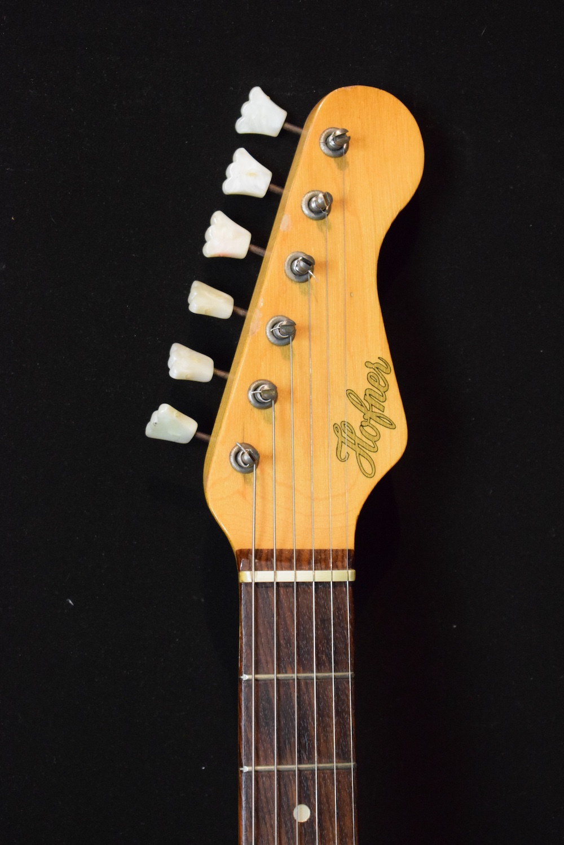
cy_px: 422
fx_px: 1939
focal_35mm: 82
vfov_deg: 24.6
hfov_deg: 16.6
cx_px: 282
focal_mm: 55
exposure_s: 1/60
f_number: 5.6
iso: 5000
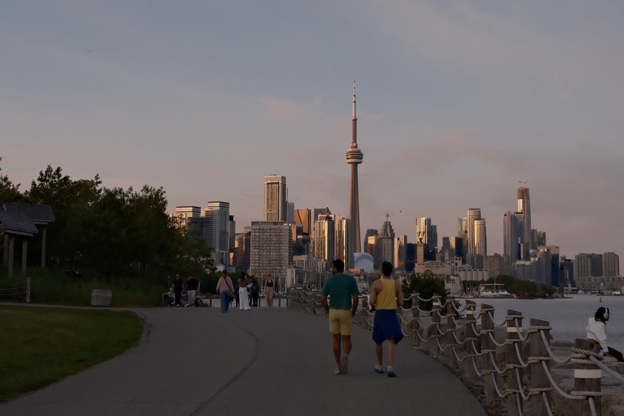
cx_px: 312
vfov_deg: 37.9
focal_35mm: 35
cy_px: 208
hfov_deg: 54.4
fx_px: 607
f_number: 5
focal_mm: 23
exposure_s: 1/100
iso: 160
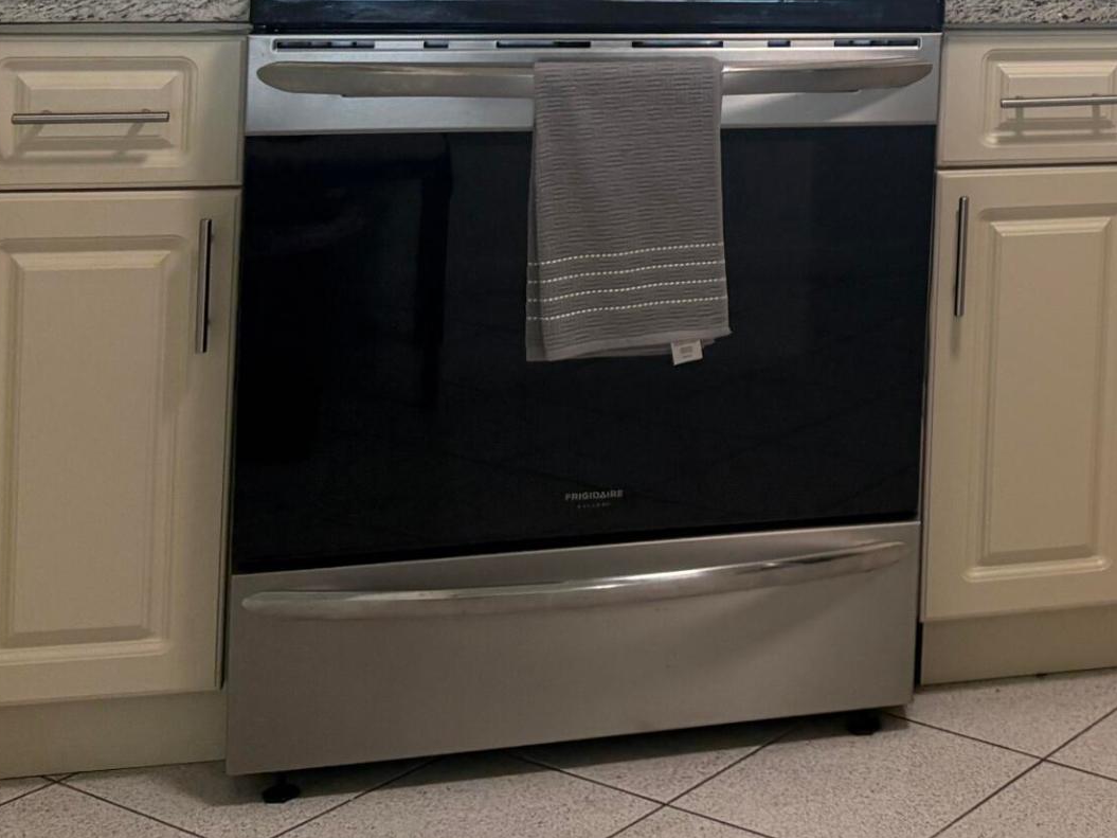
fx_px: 2291
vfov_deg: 19.4
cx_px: 1441
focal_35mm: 71
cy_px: -195
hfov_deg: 24.1
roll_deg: -2.6
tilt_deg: -2.9
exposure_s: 1/125
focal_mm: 5.96
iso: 125
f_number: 1.6
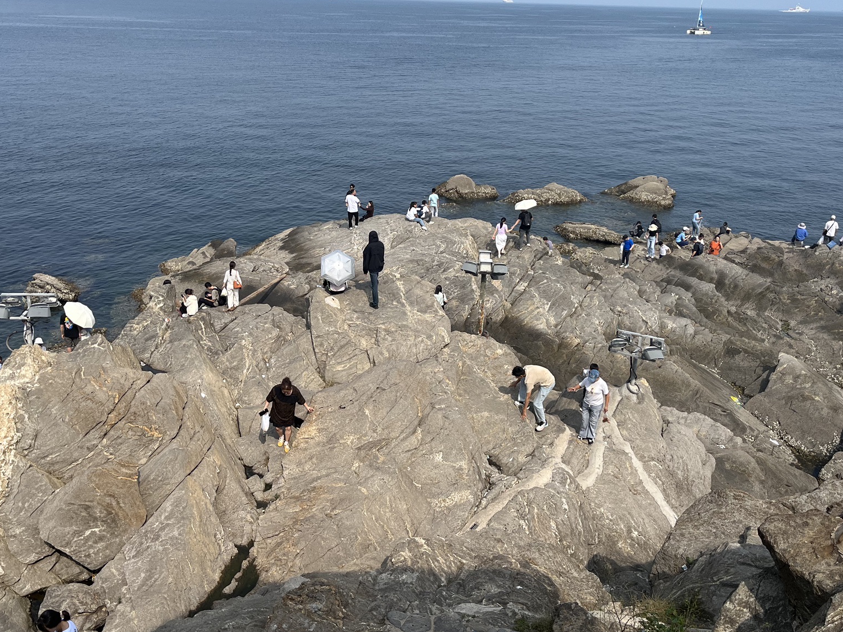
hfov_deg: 54.0
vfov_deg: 41.6
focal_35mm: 34
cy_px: 260
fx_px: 828
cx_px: 421
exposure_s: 1/3311
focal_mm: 5.1
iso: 50
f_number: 1.6
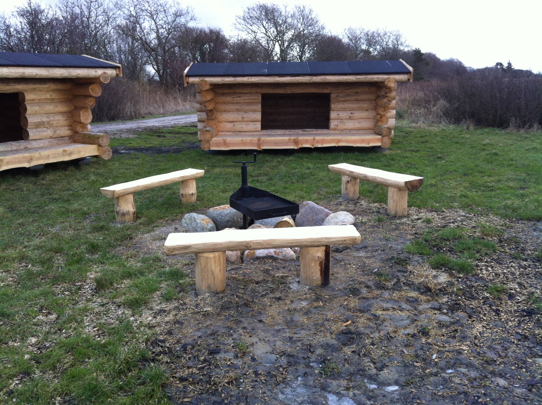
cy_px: 202
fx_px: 547
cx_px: 271
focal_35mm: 35
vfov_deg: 40.6
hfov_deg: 52.7
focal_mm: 3.85
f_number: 2.8
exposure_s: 1/175
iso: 80
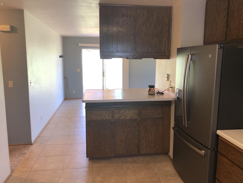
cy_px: 92
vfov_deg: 49.7
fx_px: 197
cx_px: 122
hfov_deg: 63.4
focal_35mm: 28
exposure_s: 1/30
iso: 32
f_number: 1.8
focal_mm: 3.99
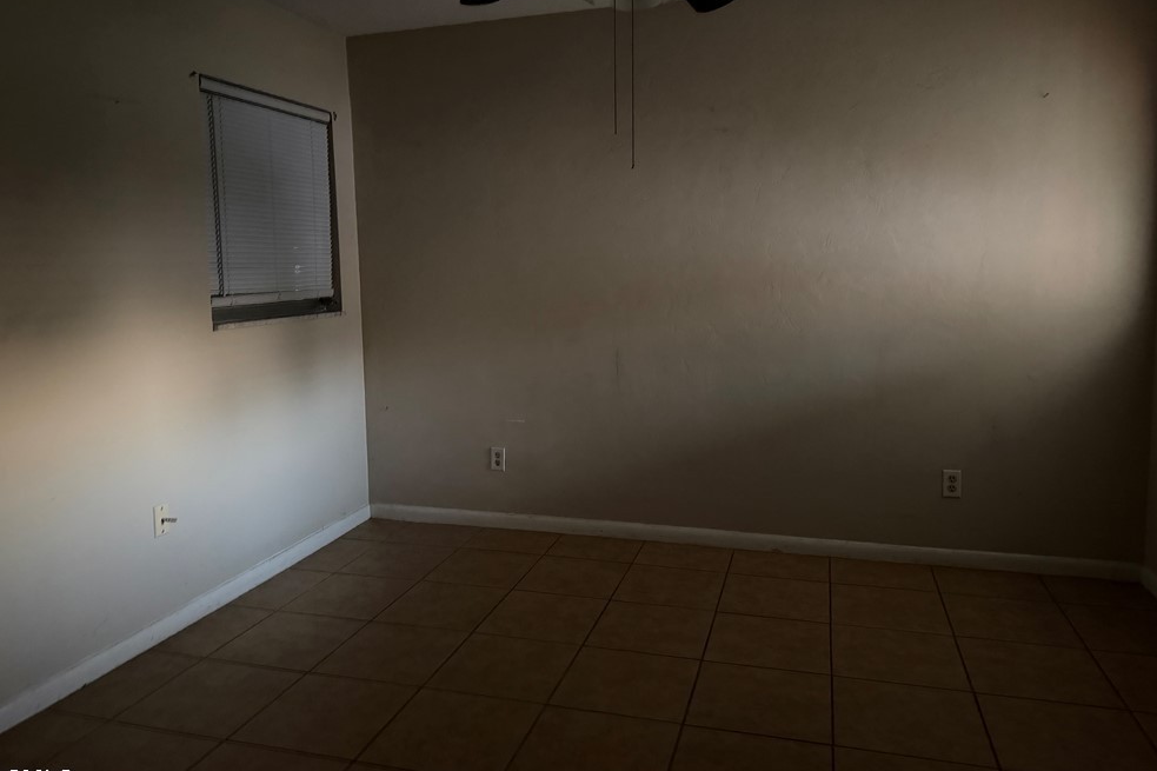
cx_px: 565
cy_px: 347
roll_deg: +1.9
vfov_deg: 49.5
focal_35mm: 26
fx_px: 835
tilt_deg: -4.7
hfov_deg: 69.4
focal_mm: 6.76
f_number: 1.78
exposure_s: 1/30
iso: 1600
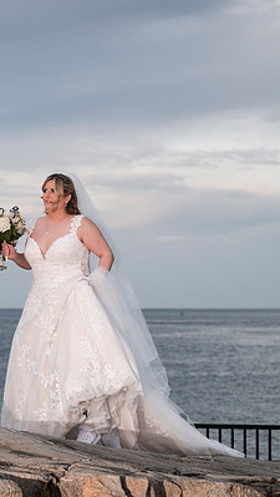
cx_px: -11
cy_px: 278
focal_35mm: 93
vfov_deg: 22.9
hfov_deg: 12.8
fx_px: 1225
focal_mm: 52
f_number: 3.2
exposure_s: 1/1250
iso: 1250
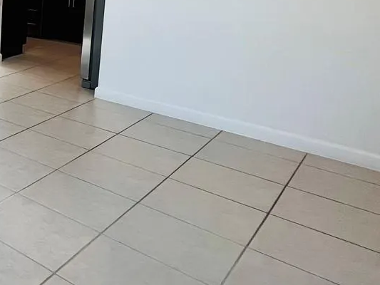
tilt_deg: -8.2
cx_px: -168
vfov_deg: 33.5
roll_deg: -0.4
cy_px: -4
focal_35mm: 39
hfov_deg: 30.6
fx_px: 428
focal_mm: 1.57
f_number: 1.8
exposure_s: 1/120
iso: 50
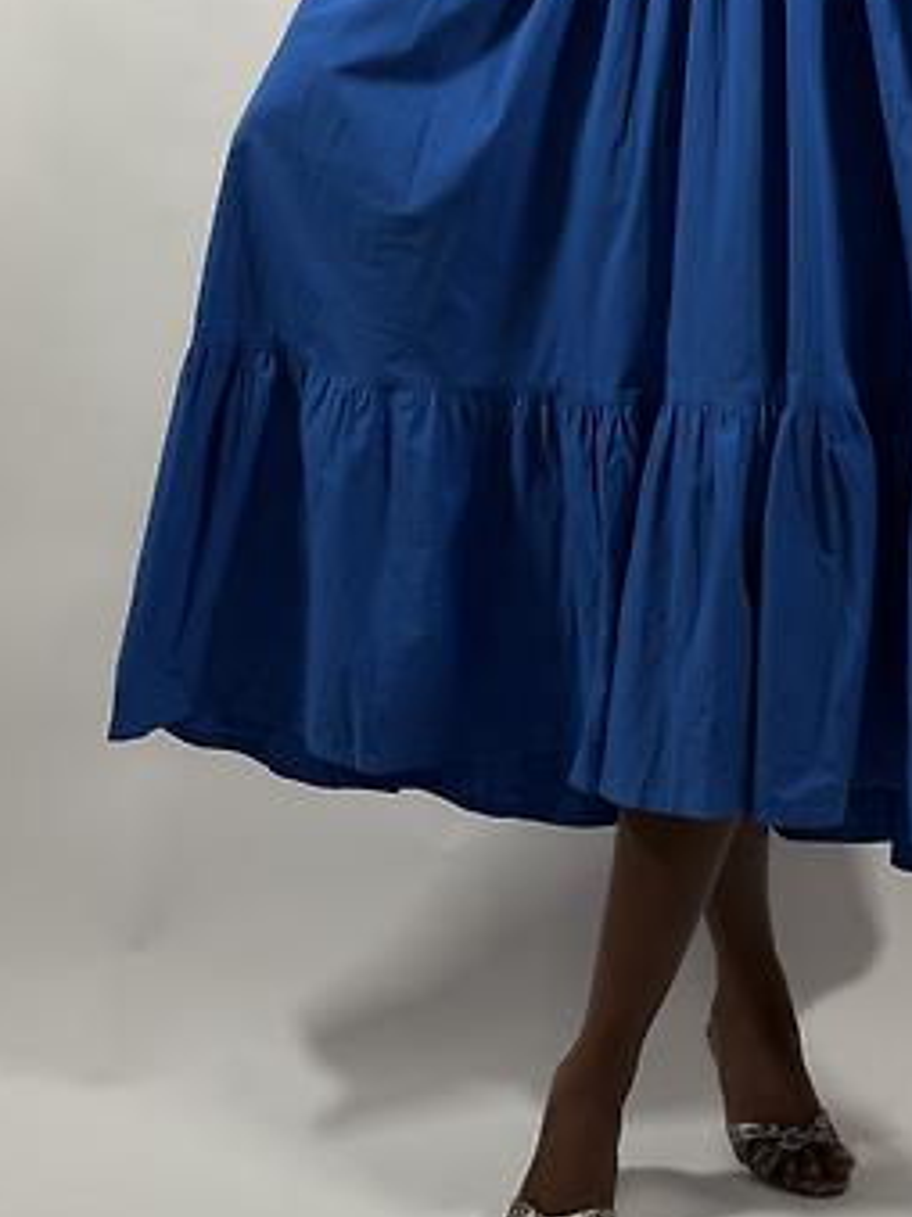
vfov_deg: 22.6
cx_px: 732
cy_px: 190
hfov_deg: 17.2
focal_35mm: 85
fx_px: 2988
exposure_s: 1/100
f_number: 1.78
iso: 80
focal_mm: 6.76
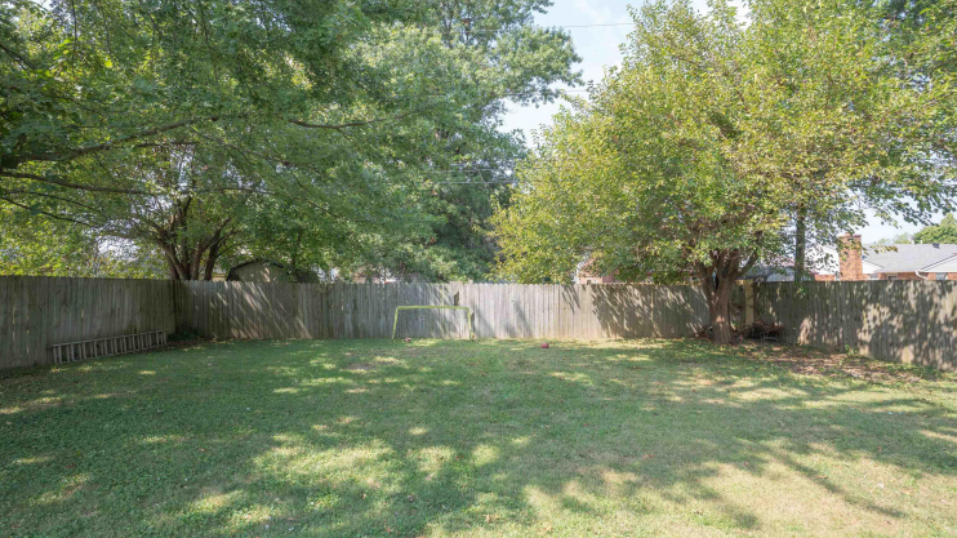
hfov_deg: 92.7
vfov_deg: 61.0
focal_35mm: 18
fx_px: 457
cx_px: 475
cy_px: 263
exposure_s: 1/200
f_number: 5
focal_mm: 17
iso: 200
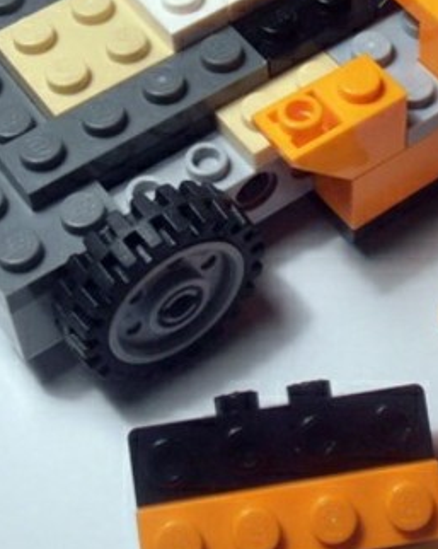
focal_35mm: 101
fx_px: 1639
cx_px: 368
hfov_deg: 15.1
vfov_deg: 18.8
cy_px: 96
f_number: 3.9
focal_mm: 6.61
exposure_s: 1/50
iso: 80
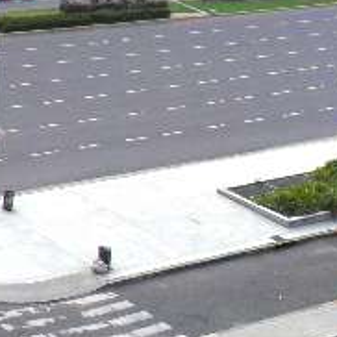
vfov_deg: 14.1
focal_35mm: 118
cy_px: -112
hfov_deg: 14.6
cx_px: 41
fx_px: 1300
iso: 80
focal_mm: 4.9
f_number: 3.5
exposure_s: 1/350
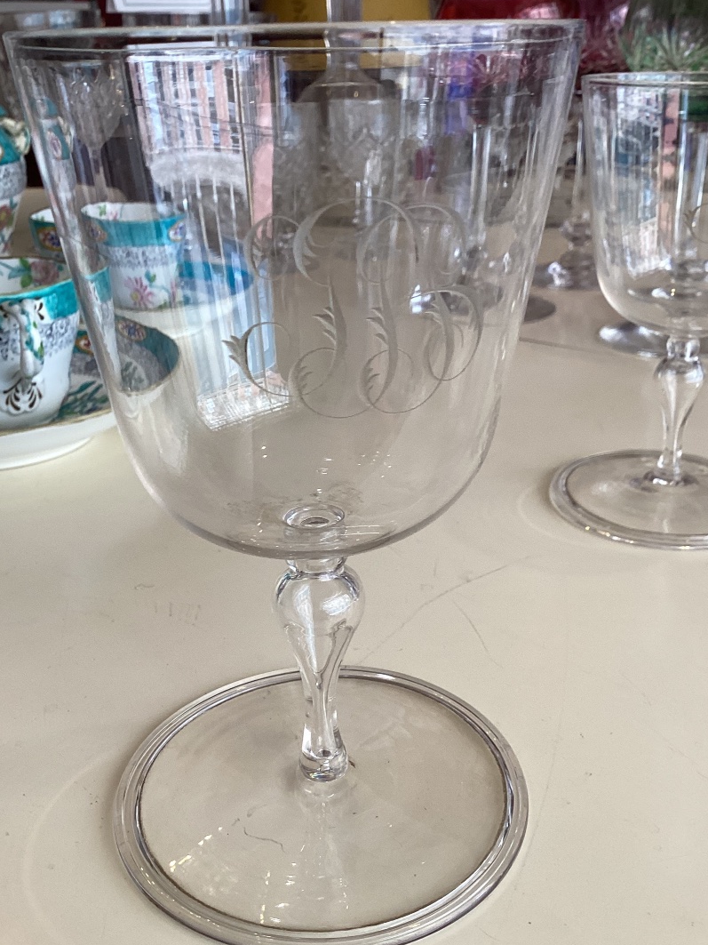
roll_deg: +0.4
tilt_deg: -25.1
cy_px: 488
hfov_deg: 40.7
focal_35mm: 35
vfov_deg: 52.6
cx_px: 357
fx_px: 955
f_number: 2.4
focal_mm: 3.3
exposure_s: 1/50
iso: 50
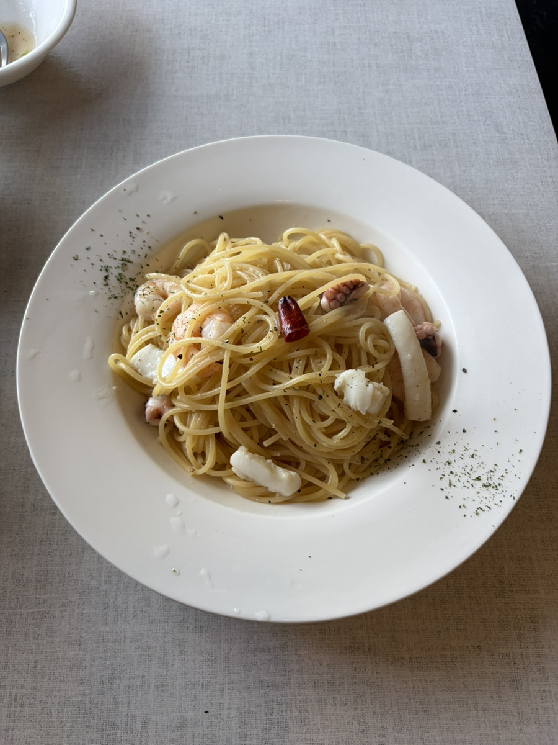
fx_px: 559
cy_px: 372
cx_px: 279
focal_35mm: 26
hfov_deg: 53.1
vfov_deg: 67.3
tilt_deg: -66.3
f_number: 1.6
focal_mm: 5.96
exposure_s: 1/125
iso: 32
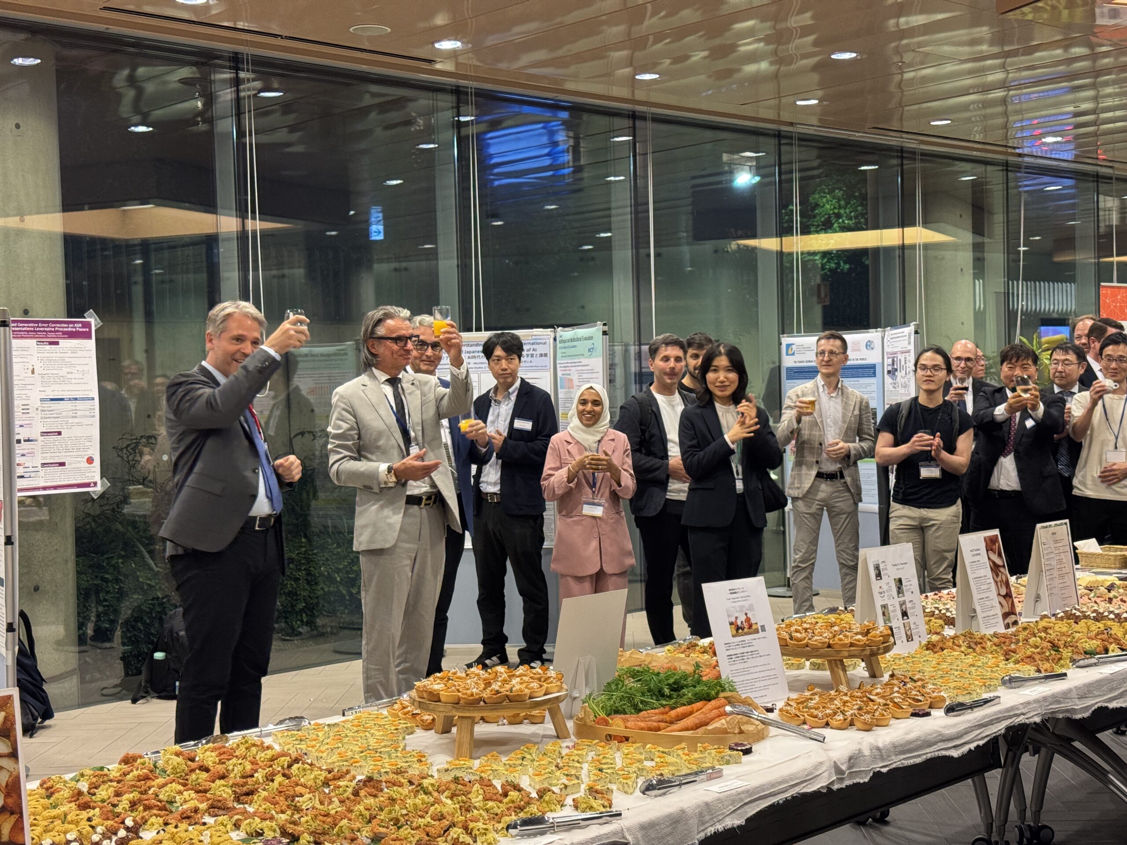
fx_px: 1563
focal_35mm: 48
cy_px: 422
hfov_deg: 39.7
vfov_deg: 30.3
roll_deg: +2.4
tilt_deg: -1.3
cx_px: 564
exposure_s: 1/50
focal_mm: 6.76
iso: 250
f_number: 1.78
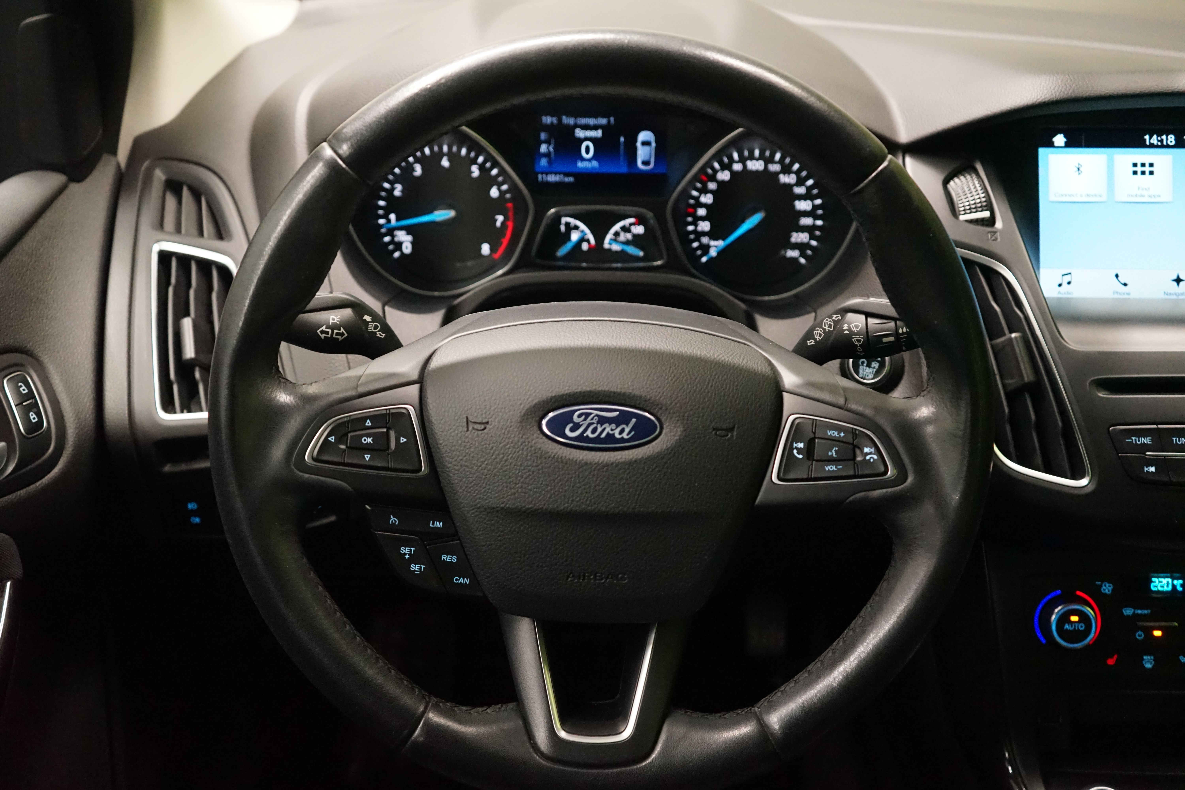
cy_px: 395
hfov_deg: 51.9
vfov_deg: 35.9
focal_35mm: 37
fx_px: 1218
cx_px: 592
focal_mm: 37
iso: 6400
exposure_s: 1/50
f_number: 4
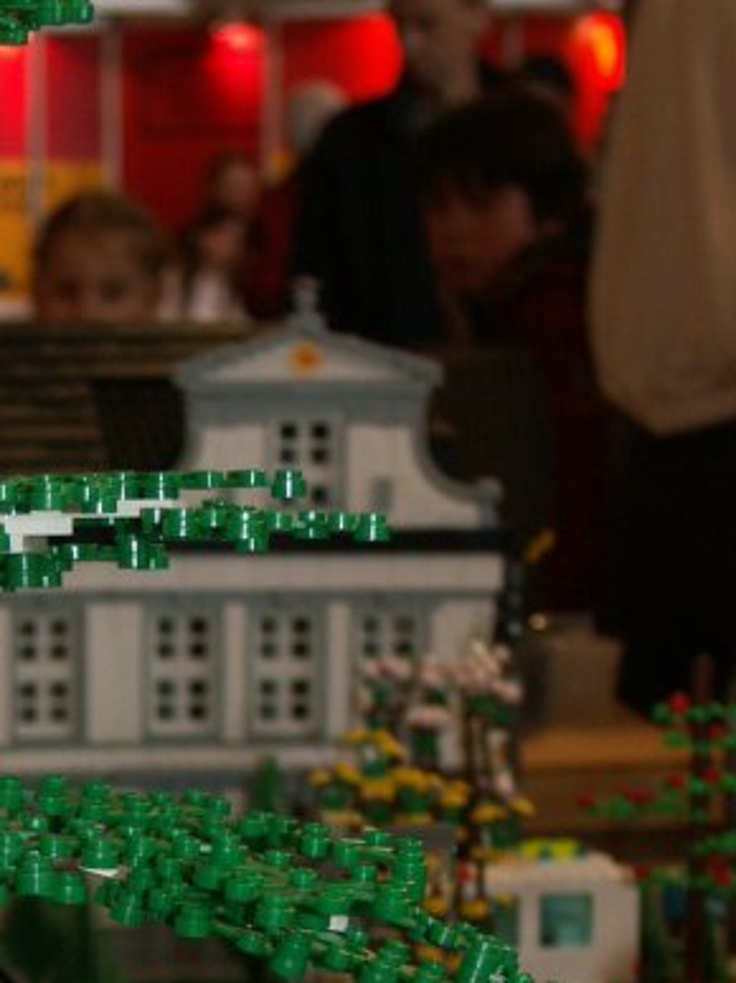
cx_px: -183
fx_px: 4056
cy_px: 927
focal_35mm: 143
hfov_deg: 10.2
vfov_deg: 13.7
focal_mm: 13.82
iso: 125
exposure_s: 1/50
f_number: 3.2
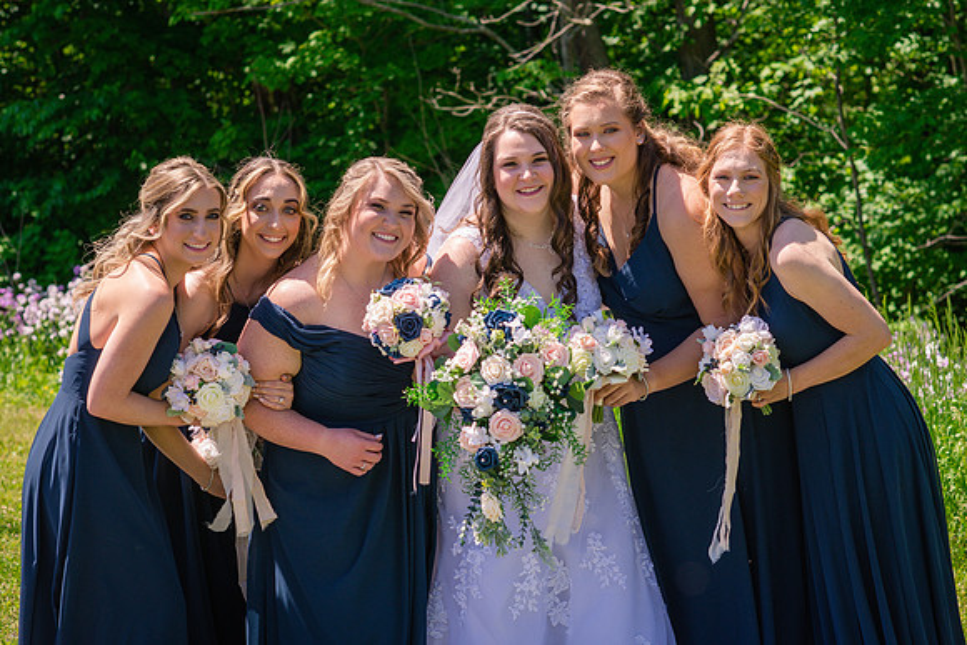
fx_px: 2529
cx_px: 535
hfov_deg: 21.6
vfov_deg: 14.5
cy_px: 357
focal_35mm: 94
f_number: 5
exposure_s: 1/800
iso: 200
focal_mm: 85
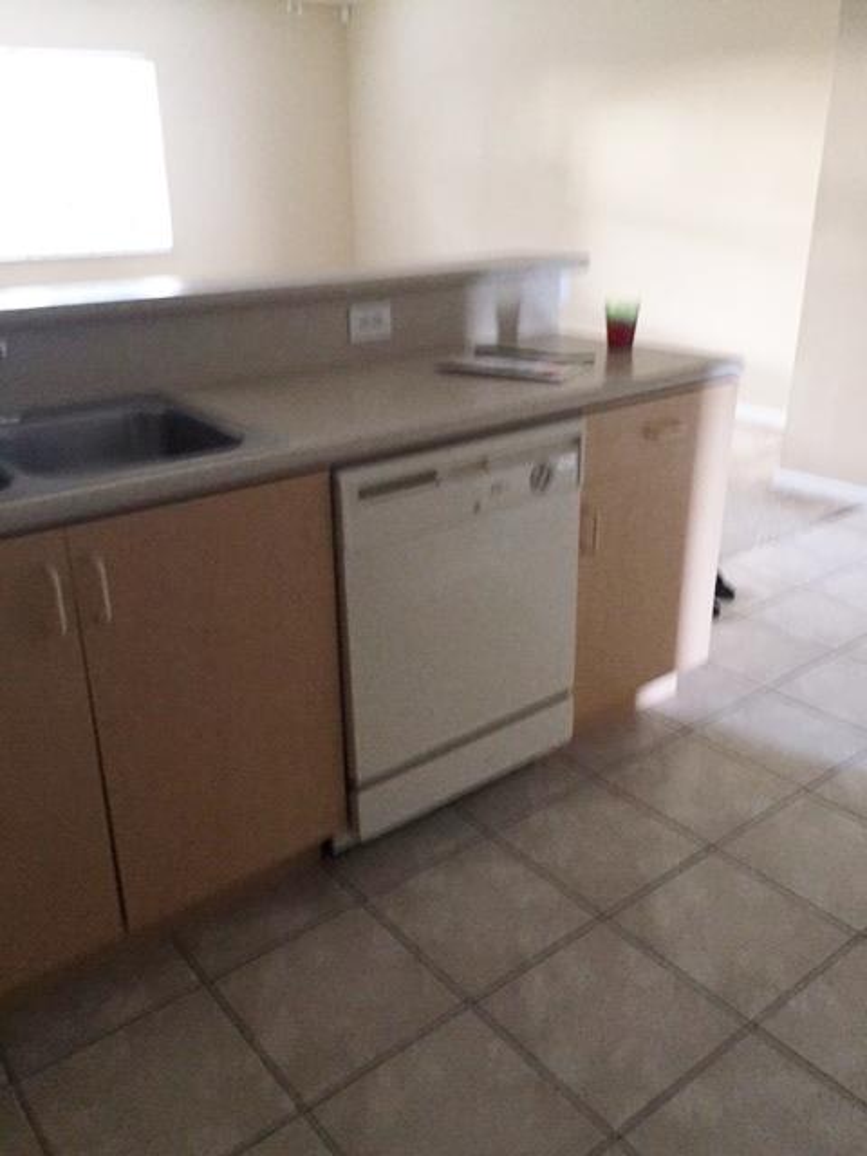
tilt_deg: -24.5
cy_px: 578
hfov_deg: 48.2
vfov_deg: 61.7
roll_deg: +1.1
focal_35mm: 29
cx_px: 434
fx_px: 968
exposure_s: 1/15
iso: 400
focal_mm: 4.15
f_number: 2.2
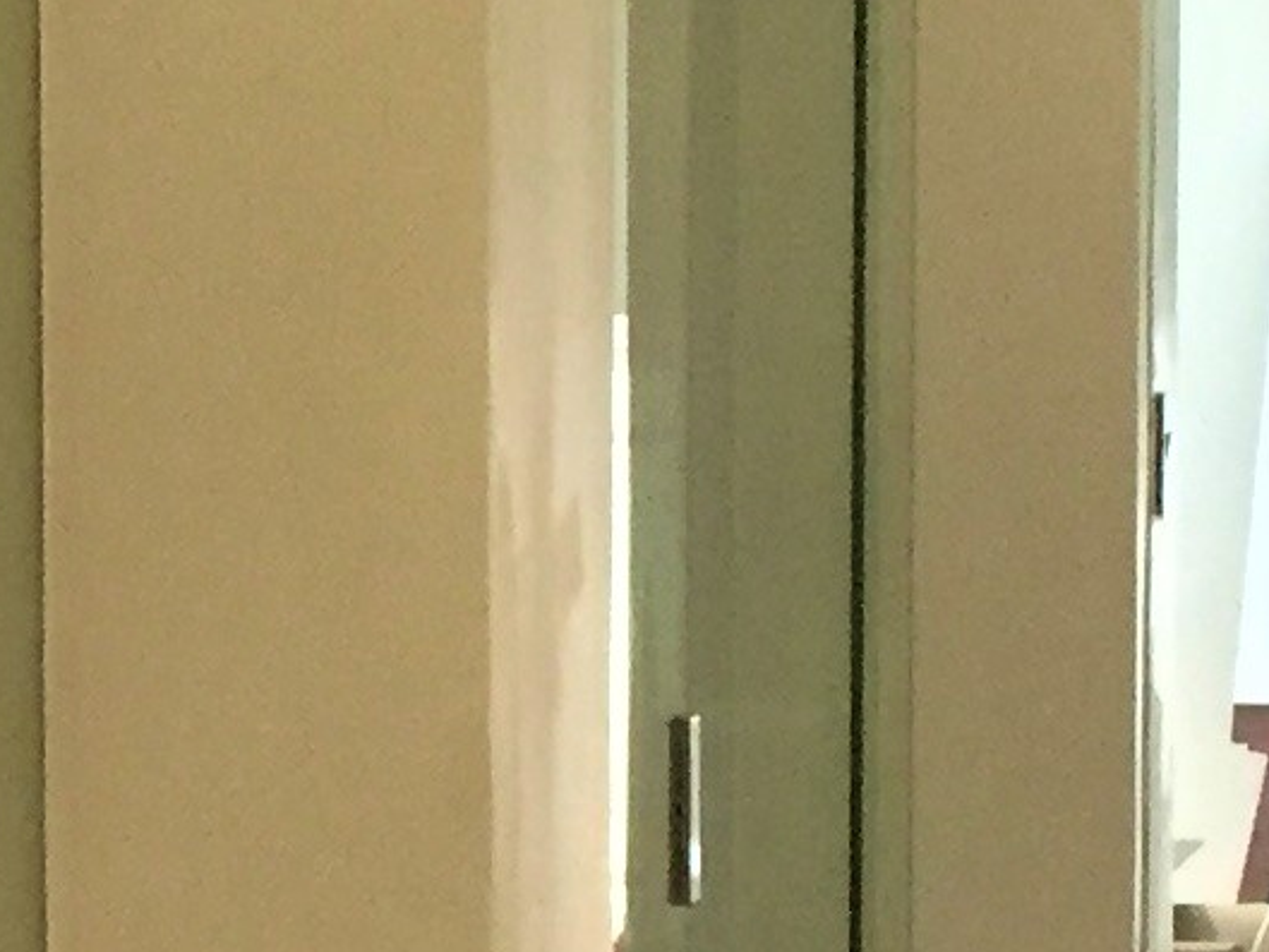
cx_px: -684
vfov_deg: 8.3
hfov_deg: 10.6
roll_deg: +1.0
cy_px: 938
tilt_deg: -6.6
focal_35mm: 179
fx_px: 6564
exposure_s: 1/33
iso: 200
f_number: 2.2
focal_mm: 4.15
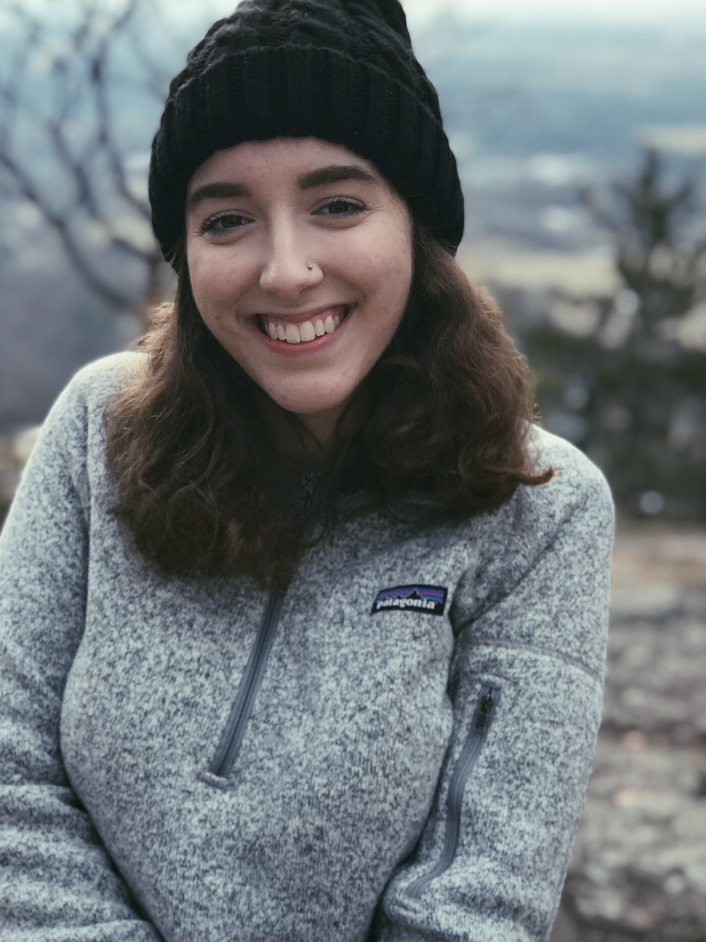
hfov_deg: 18.2
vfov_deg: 24.1
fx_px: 2203
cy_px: 453
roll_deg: +0.5
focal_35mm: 81
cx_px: 395
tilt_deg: -12.5
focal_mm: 6.6
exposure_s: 1/186
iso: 20
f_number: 2.8
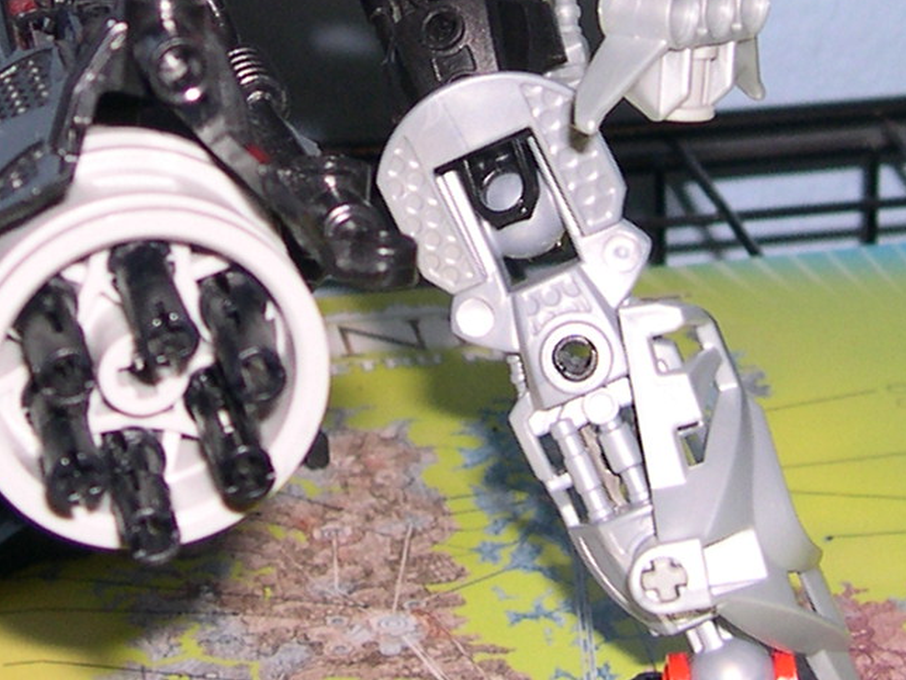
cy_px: -13
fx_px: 3507
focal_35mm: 134
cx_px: 349
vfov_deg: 11.0
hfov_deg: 14.7
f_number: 2.8
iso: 100
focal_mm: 8
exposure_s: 1/60
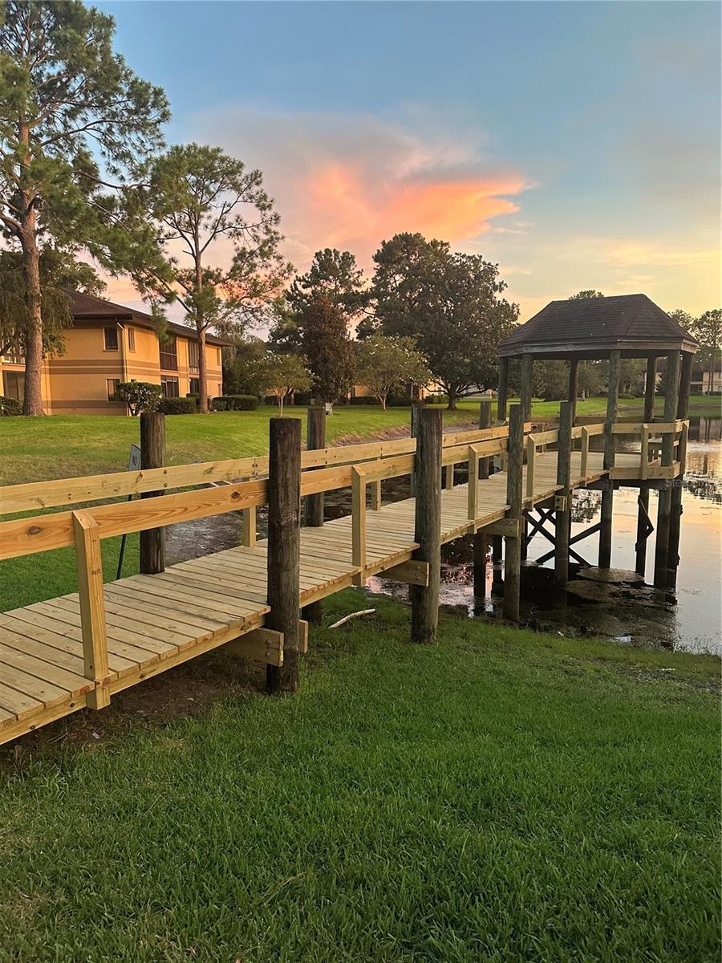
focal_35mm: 24
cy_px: 482
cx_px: 361
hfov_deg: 56.8
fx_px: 667
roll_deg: +0.8
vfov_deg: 71.6
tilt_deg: -7.0
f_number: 1.78
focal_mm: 6.86
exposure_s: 1/60
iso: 400
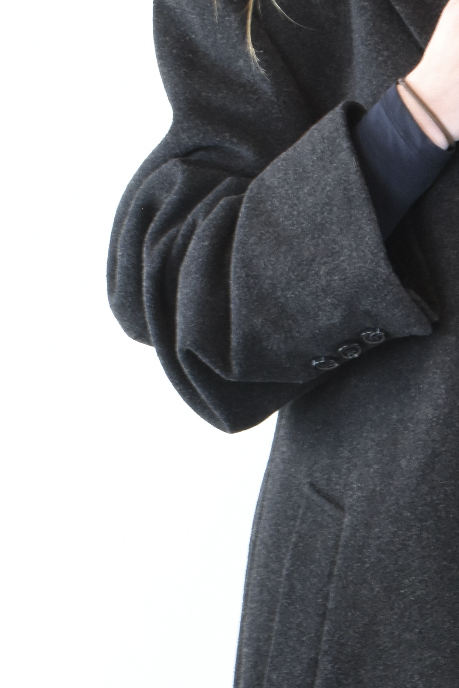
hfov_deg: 12.6
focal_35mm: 106
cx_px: 558
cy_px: 783
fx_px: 2027
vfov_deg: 18.5
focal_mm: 22
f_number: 13
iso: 1000
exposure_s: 1/15
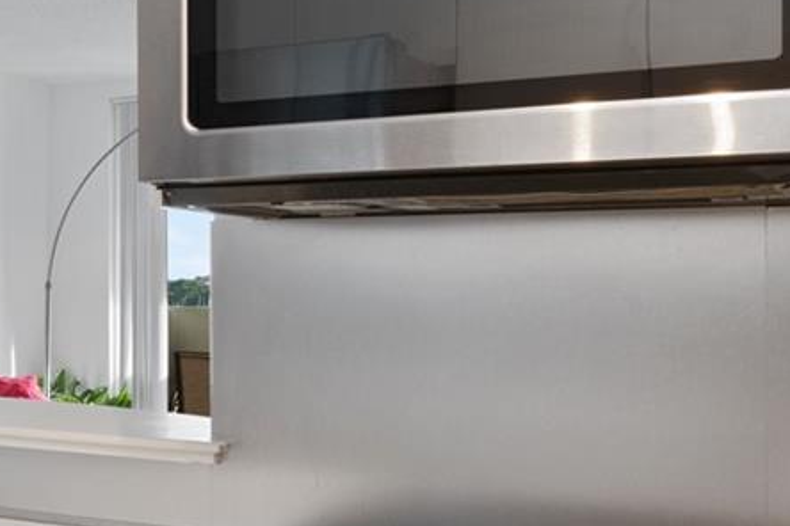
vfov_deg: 24.9
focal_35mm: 54
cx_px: -57
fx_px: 1185
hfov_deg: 32.8
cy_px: 354
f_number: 11
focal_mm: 10
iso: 100
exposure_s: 1/1.67
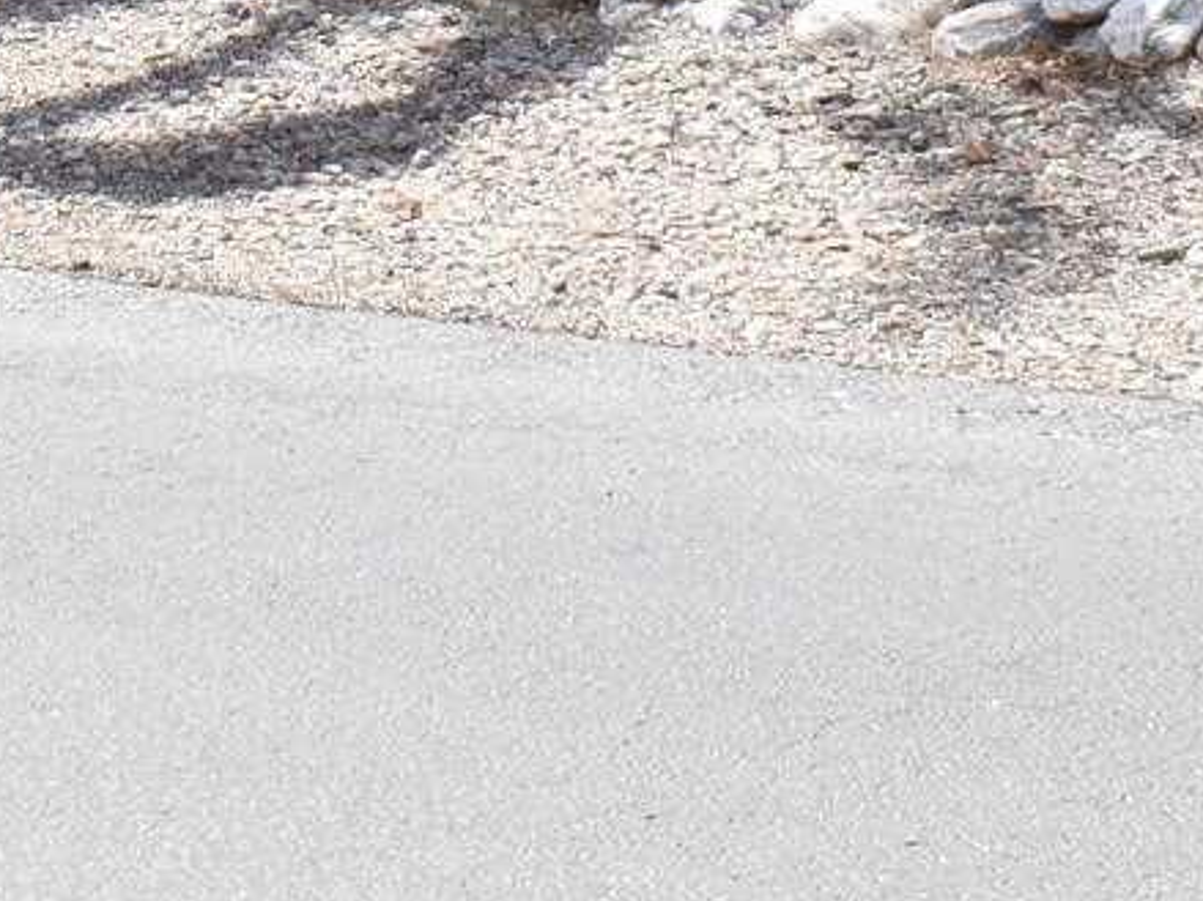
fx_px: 7539
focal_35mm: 217
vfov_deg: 6.5
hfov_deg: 9.1
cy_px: -1238
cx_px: -5
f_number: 10
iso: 100
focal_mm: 22
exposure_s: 1/125
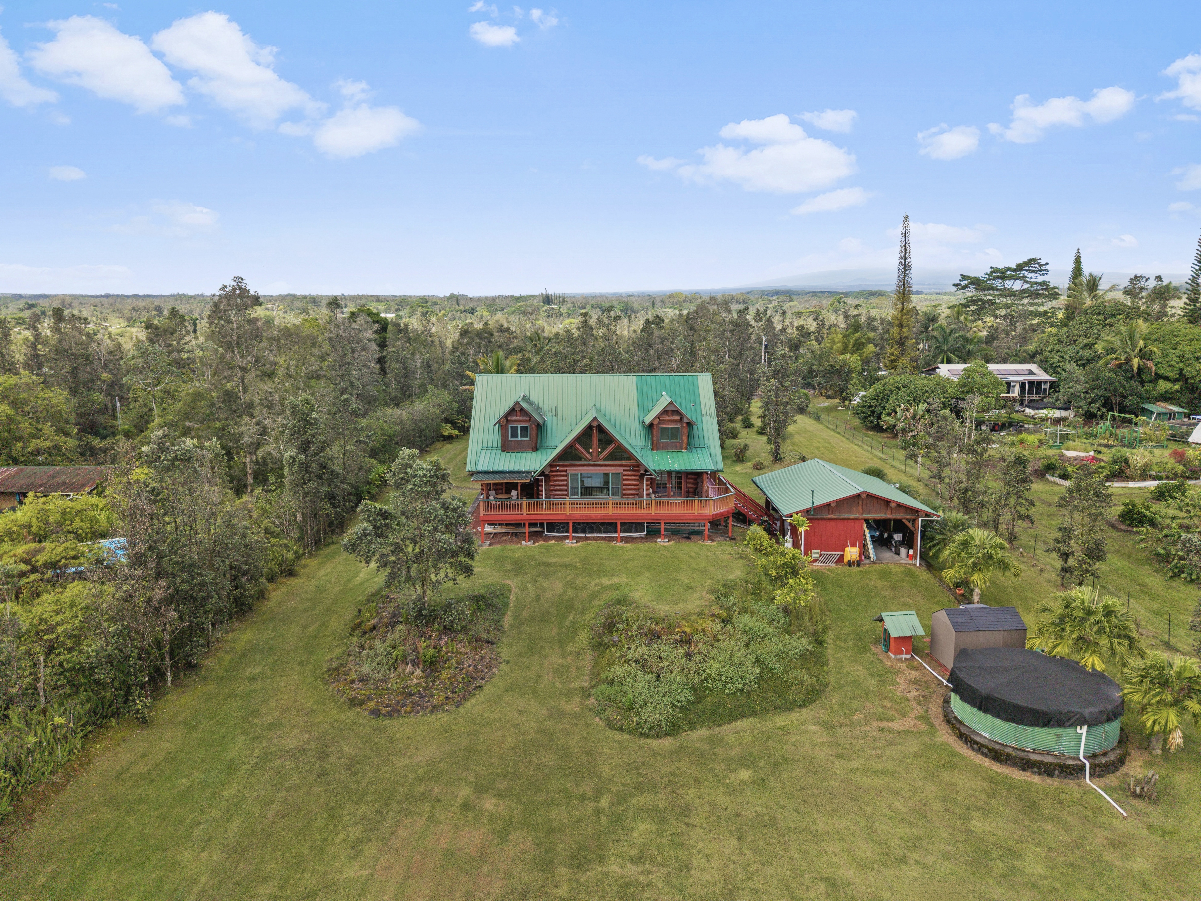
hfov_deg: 71.6
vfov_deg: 56.8
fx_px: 833
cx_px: 600
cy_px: 450
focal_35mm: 24
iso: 180
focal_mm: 8.67
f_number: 1.8
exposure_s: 1/120
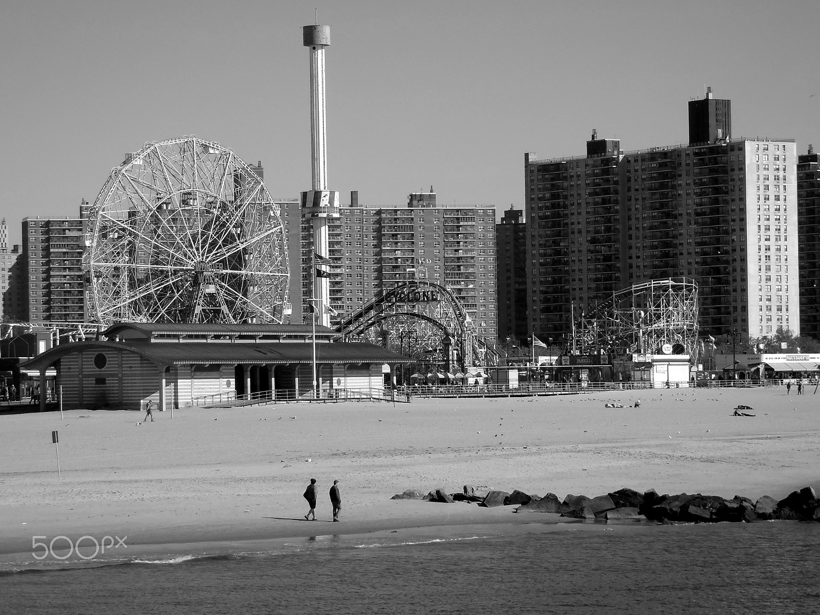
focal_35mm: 140
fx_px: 3316
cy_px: 308
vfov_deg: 10.6
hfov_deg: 14.1
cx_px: 410
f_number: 5.9
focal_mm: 25
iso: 80
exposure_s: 1/400
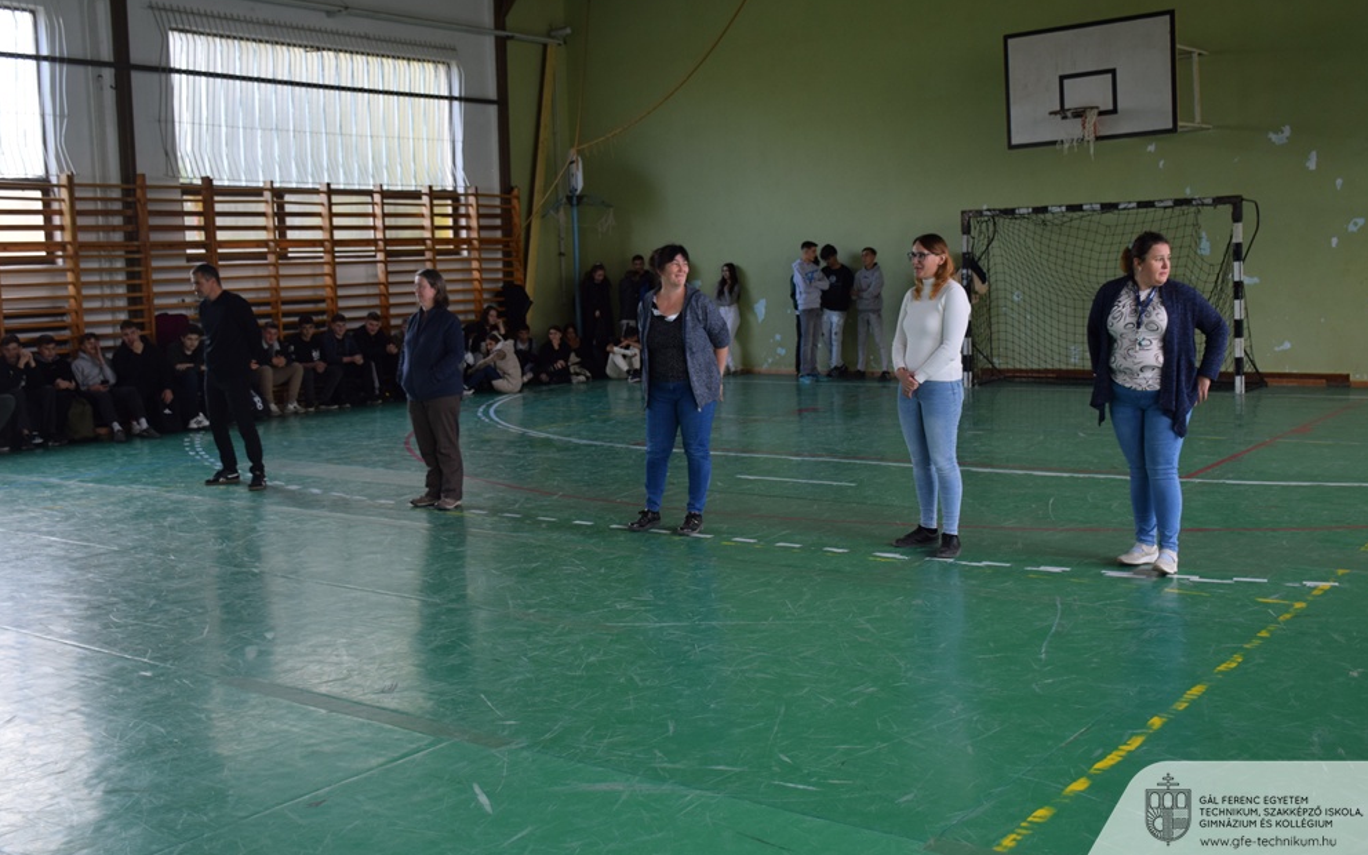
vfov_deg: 34.4
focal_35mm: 37
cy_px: 398
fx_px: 1379
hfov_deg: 52.7
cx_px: 687
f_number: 4
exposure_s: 1/60
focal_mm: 24
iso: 450
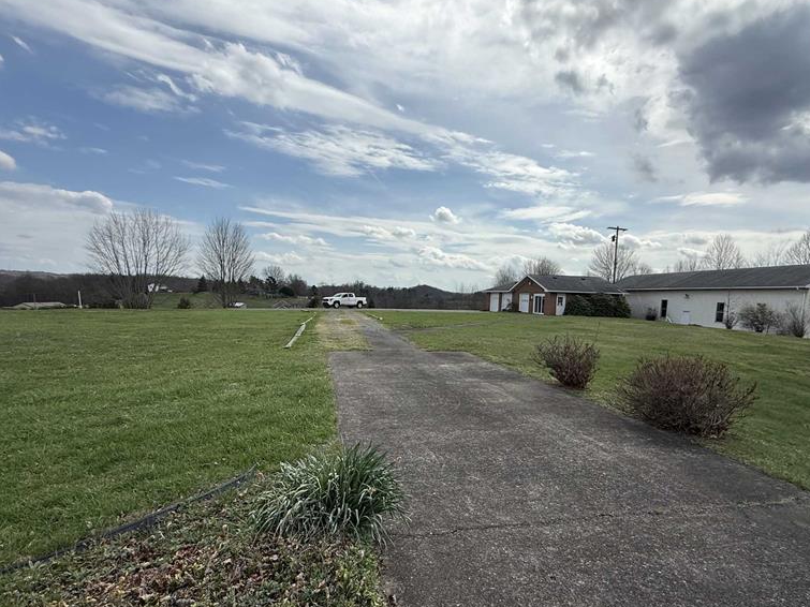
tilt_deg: -5.7
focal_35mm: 19
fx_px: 445
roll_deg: -2.1
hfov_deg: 84.6
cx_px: 428
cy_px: 345
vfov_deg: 68.3
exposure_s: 1/2976
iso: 50
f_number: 2.2
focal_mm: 2.22
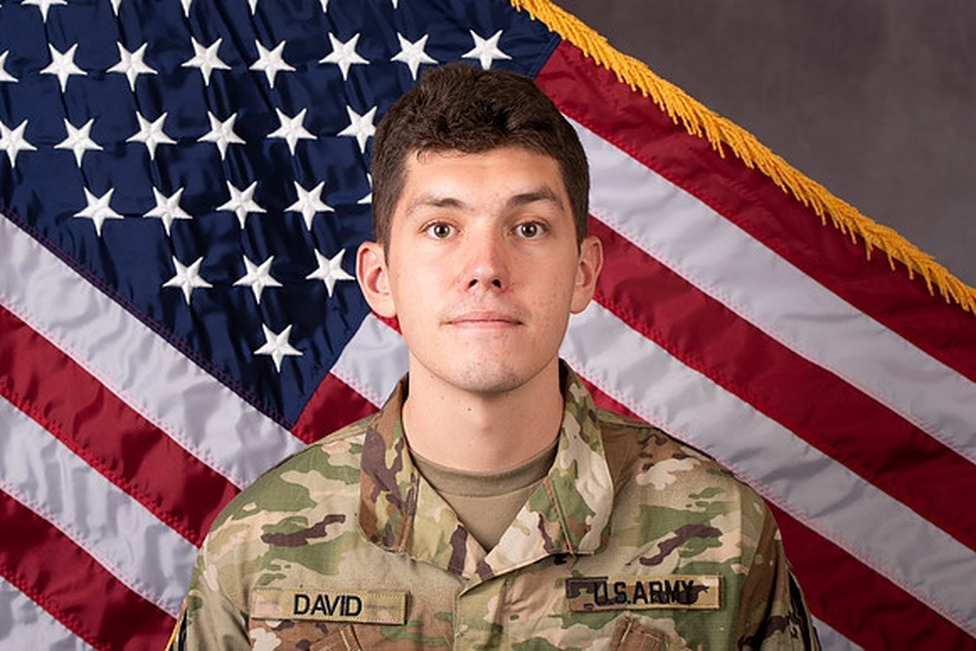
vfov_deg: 11.8
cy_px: 292
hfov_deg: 17.6
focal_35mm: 116
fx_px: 3150
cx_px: 478
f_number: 8
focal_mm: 86
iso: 100
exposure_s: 1/160
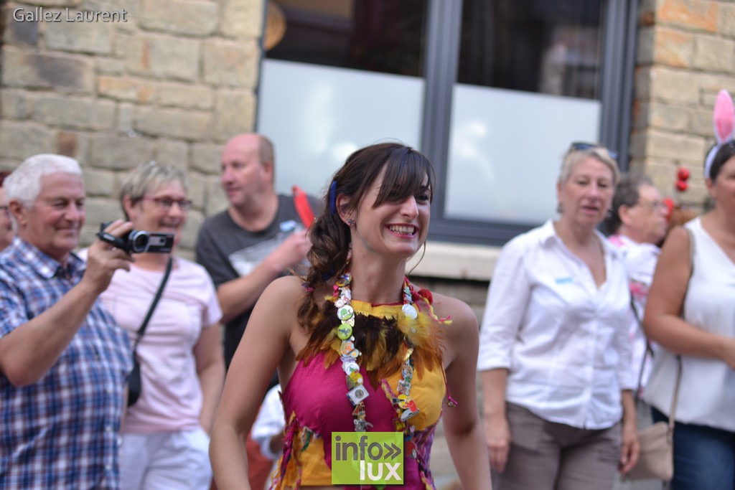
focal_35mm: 90
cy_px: 245
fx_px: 1838
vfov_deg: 15.2
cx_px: 368
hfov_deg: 22.6
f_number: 3.2
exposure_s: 1/200
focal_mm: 60
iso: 100
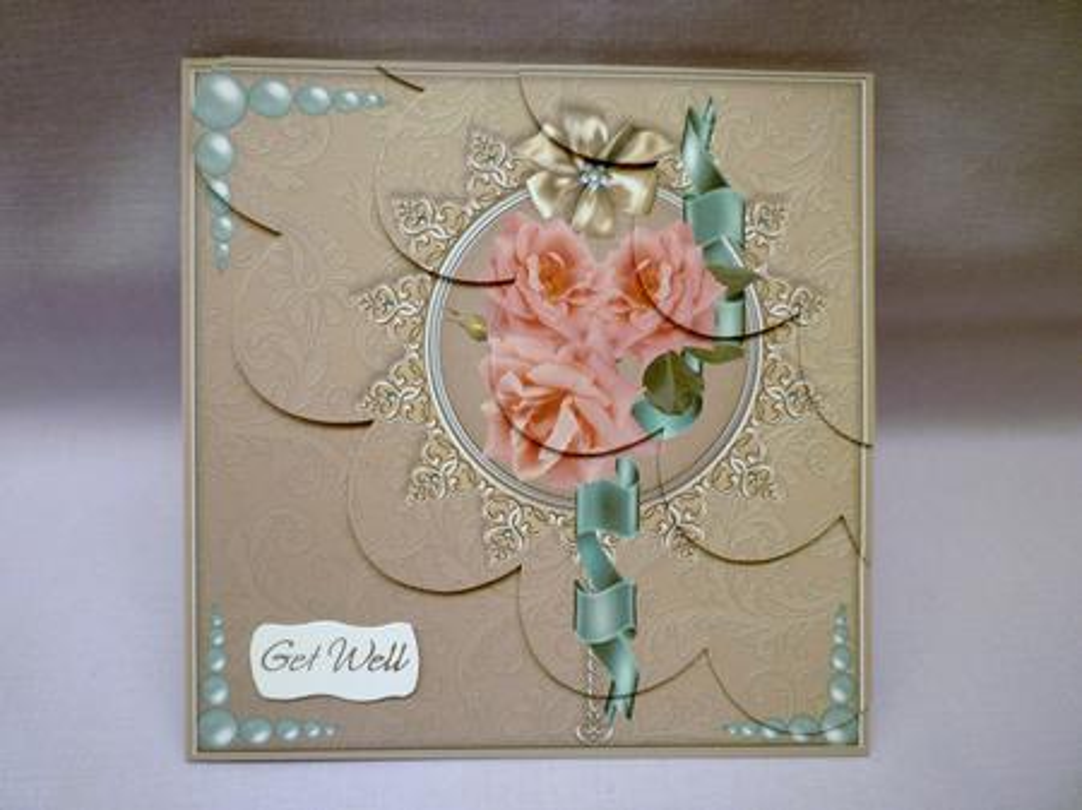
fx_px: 906
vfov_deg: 48.2
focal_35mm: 29
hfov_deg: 61.7
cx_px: 541
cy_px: 405
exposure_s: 1/50
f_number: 3.3
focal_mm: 5.2
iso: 80
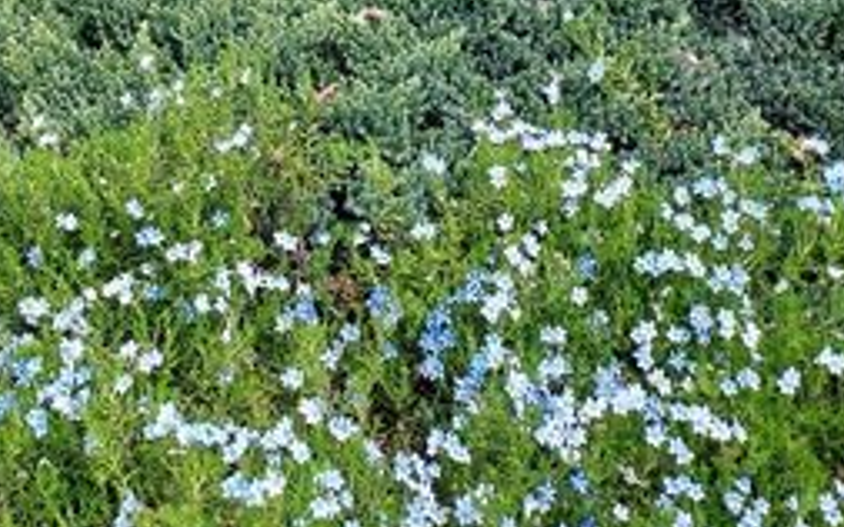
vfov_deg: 16.4
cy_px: -415
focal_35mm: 67
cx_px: 157
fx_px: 1541
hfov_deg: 29.8
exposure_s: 1/467
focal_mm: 4.6
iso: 40
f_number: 1.8
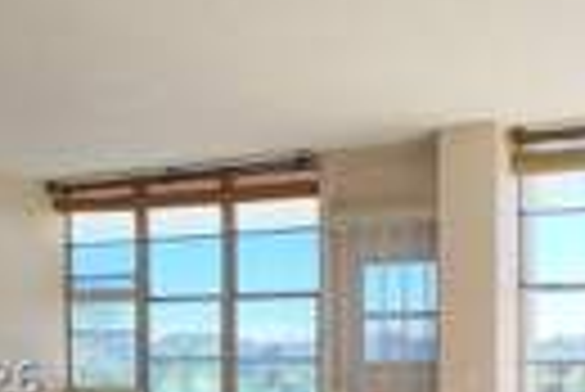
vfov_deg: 25.9
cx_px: 454
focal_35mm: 50
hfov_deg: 38.3
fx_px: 813
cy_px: 378
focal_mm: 2.2
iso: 50
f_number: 2.2
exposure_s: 1/1493
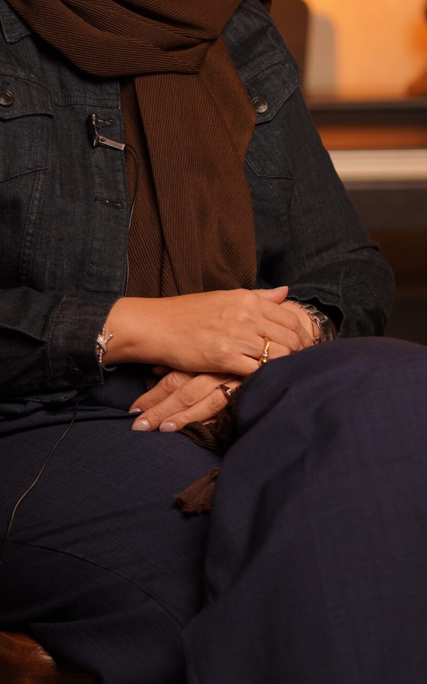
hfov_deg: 7.6
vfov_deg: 12.1
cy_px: 51
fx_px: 3203
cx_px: 137
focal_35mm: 172
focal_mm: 85
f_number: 2.8
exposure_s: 1/80
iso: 250
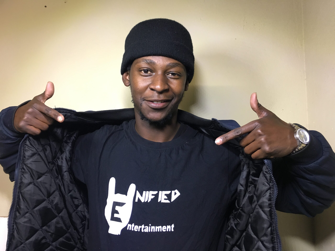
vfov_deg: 48.2
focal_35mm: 29
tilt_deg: +8.4
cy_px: 126
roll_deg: -2.1
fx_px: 281
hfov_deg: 61.7
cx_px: 168
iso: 160
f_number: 2.2
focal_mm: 4.15
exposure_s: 1/33
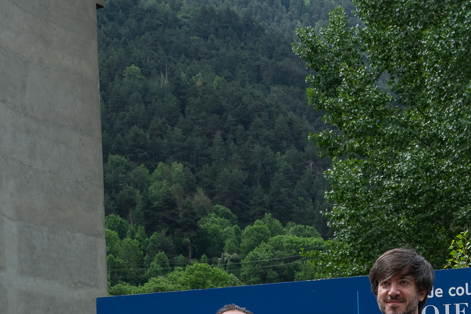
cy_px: 525
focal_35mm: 109
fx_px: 1426
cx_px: 481
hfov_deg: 18.2
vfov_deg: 11.8
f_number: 6.3
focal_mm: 29
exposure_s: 1/640
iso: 200
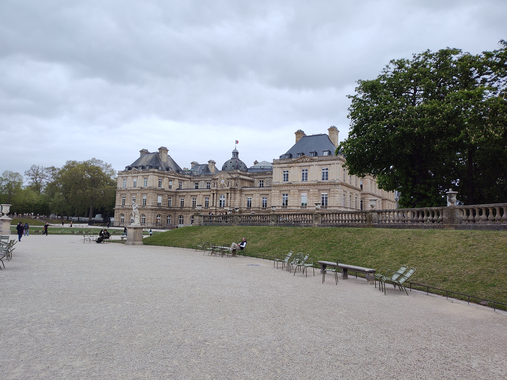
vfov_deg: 58.9
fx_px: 337
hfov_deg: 73.9
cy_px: 190
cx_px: 254
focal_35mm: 23
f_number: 1.88
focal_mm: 5.56
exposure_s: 1/520
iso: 100
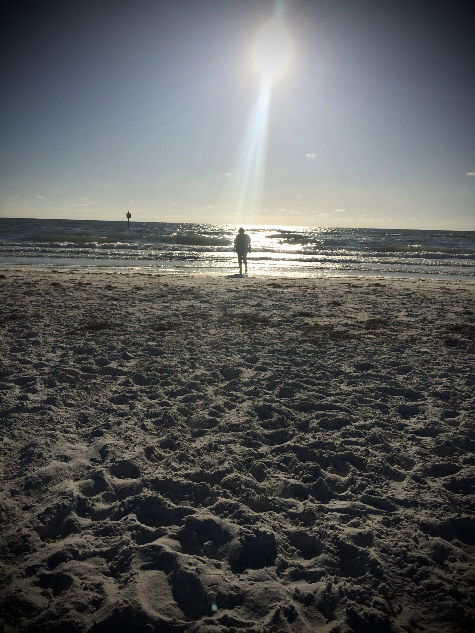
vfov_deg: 61.7
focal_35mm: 29
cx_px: 238
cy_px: 316
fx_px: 531
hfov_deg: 48.2
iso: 40
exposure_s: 1/13699
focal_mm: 4.15
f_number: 2.2
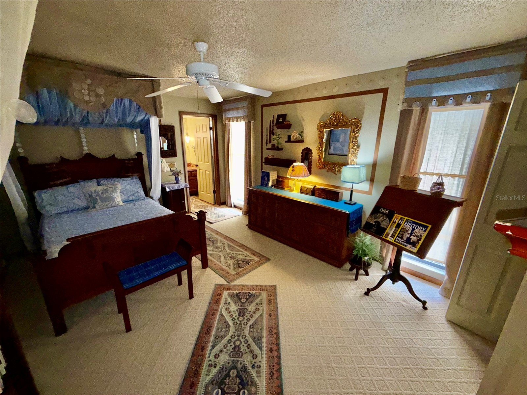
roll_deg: -0.7
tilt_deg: -15.1
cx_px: 264
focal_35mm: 14
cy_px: 198
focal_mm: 2.22
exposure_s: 1/72
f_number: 2.2
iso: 80
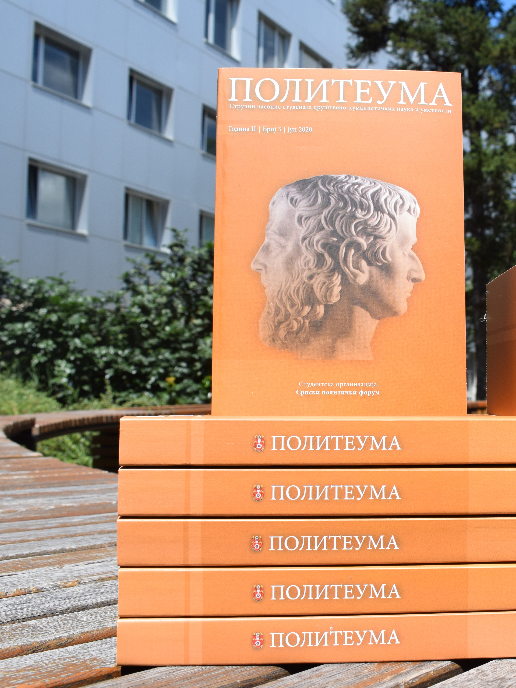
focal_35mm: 44
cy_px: 340
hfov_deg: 32.1
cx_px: 408
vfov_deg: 42.9
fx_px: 874
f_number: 10
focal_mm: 20
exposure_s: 1/400
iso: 200
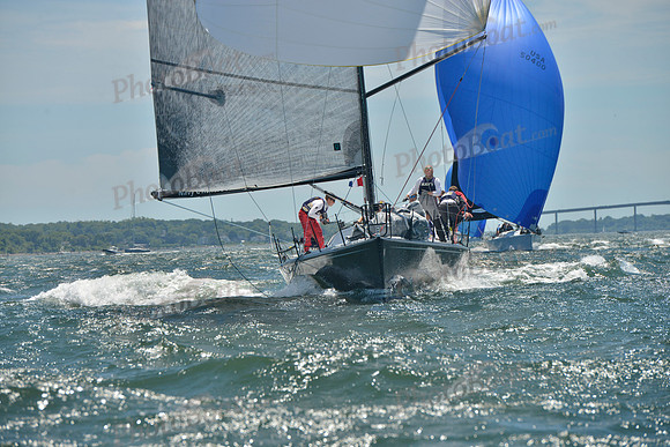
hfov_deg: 10.3
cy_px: 224
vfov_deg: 6.9
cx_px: 335
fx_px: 3723
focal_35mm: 200
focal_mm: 200
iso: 280
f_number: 9
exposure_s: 1/1250
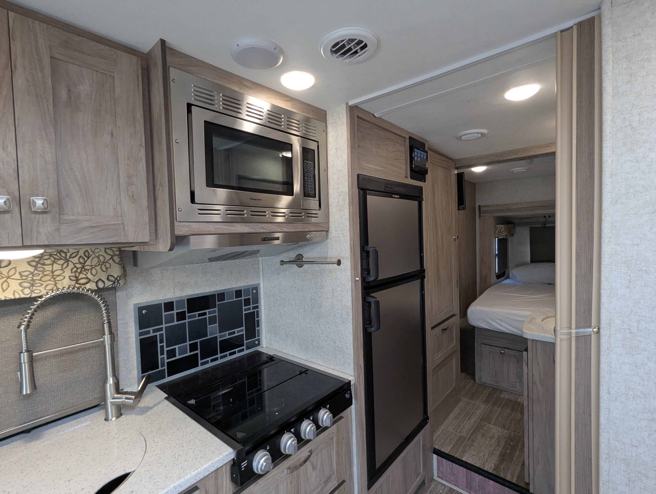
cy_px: 247
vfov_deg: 78.2
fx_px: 304
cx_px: 328
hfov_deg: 94.4
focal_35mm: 16
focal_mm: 2.35
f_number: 2.2
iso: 321
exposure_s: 1/311
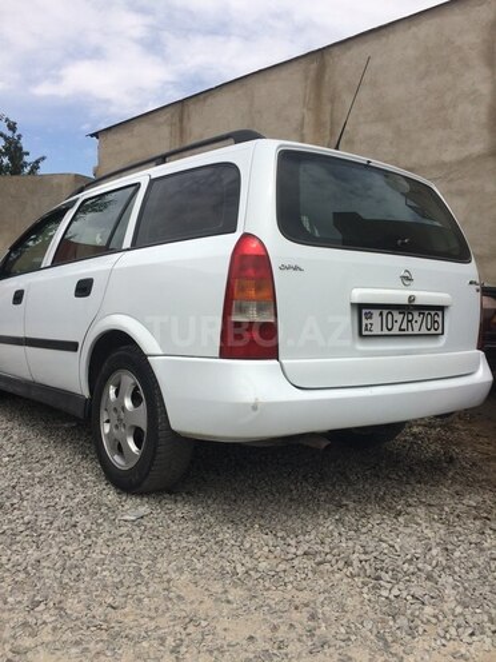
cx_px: 248
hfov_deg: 48.2
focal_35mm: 29
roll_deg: -0.1
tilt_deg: -4.3
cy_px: 331
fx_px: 554
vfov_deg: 61.7
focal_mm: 4.15
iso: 32
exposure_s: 1/3425
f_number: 2.2
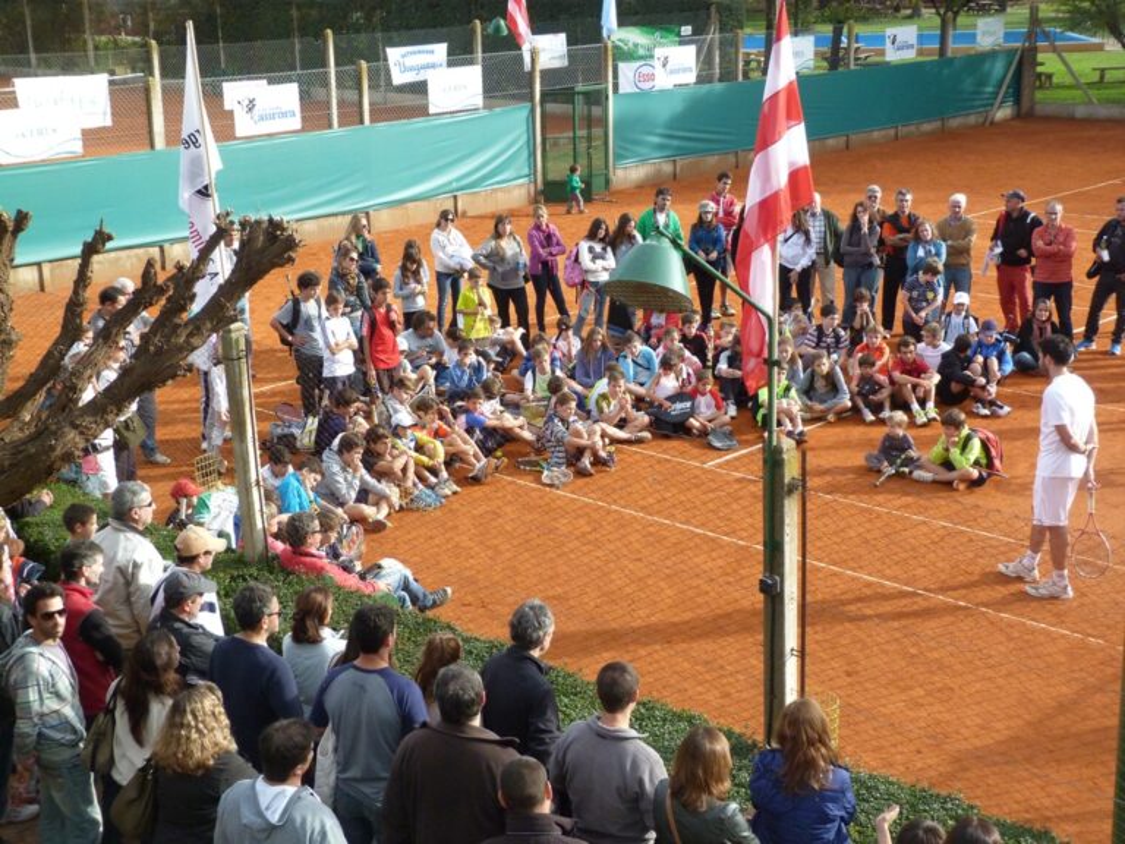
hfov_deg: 37.5
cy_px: 422
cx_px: 562
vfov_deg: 28.6
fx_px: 1657
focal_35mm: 51
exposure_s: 1/500
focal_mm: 9.2
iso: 250
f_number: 3.2
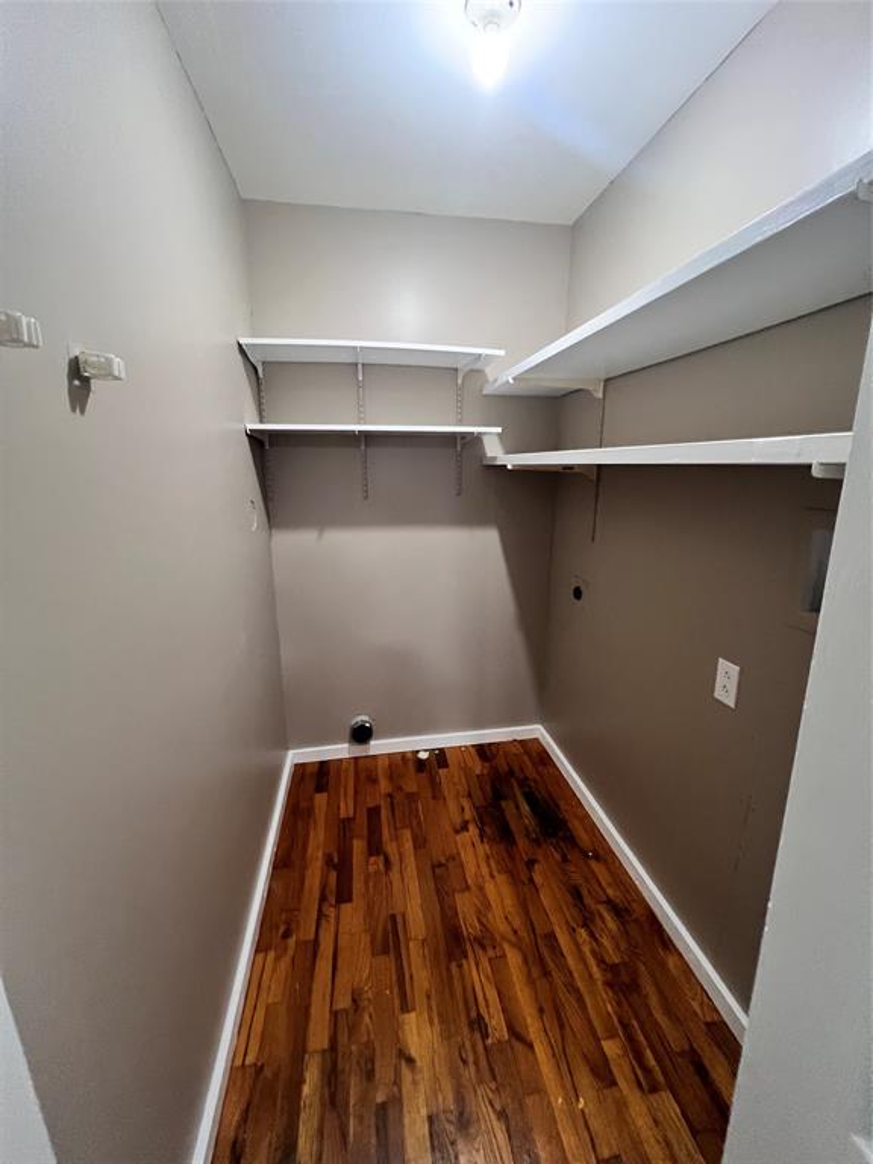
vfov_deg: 106.2
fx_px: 437
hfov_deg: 89.9
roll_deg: +0.7
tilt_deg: -13.9
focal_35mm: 13
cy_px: 582
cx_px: 436
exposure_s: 1/60
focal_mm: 1.57
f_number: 1.8
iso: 500
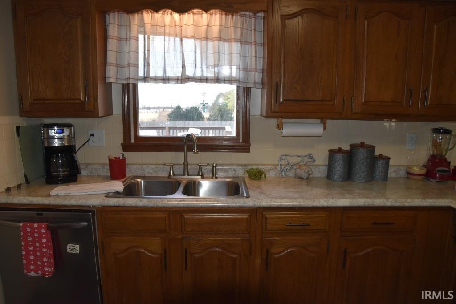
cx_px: 228
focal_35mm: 24
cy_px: 152
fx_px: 304
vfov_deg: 53.1
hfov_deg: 73.7
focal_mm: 16
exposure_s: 1/125
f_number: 5.6
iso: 720
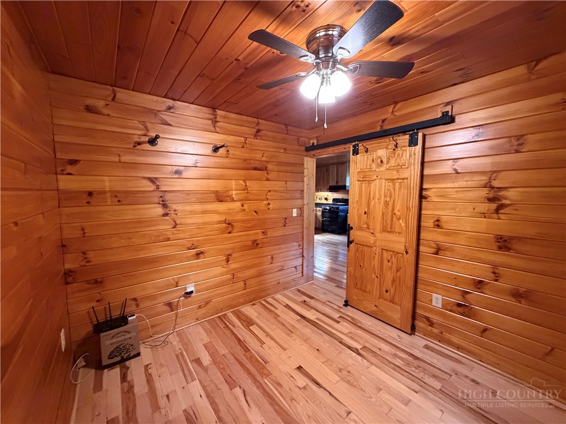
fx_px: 229
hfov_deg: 102.1
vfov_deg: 85.7
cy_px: 212
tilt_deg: -4.8
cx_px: 283
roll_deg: +0.5
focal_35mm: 14
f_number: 2.2
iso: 1000
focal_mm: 2.22
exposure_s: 1/60
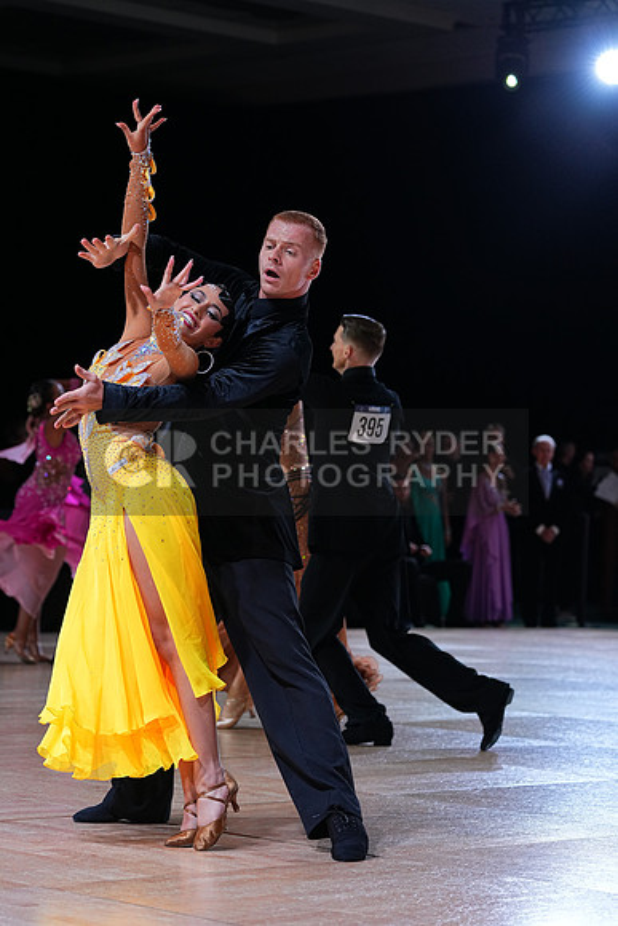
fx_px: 2522
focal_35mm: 98
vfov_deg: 20.8
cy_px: 463
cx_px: 309
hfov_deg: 14.0
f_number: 4
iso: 800
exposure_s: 1/400
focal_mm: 98
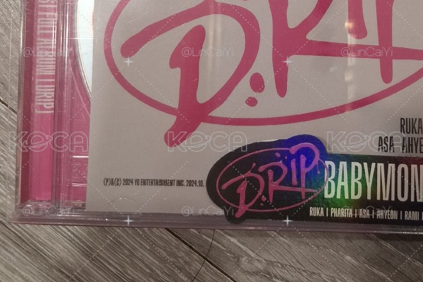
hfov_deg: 40.5
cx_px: 287
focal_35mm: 48
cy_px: 8
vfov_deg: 26.7
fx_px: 564
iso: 250
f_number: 1.8
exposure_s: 1/60
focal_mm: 5.54
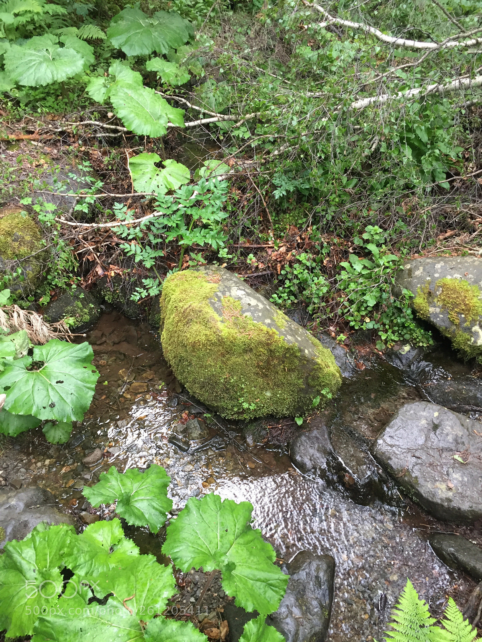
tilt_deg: -37.5
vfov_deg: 61.7
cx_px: 241
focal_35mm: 29
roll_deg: -0.5
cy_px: 321
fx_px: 538
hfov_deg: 48.2
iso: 125
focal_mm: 4.15
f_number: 2.2
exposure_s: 1/33
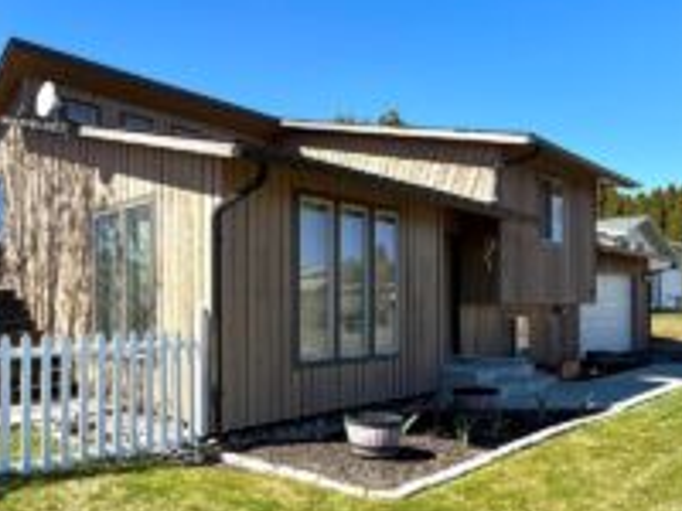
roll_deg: +0.4
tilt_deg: +0.4
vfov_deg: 49.5
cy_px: 303
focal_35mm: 28
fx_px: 552
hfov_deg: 59.3
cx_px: 153
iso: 32
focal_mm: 2.22
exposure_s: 1/770
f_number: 2.2
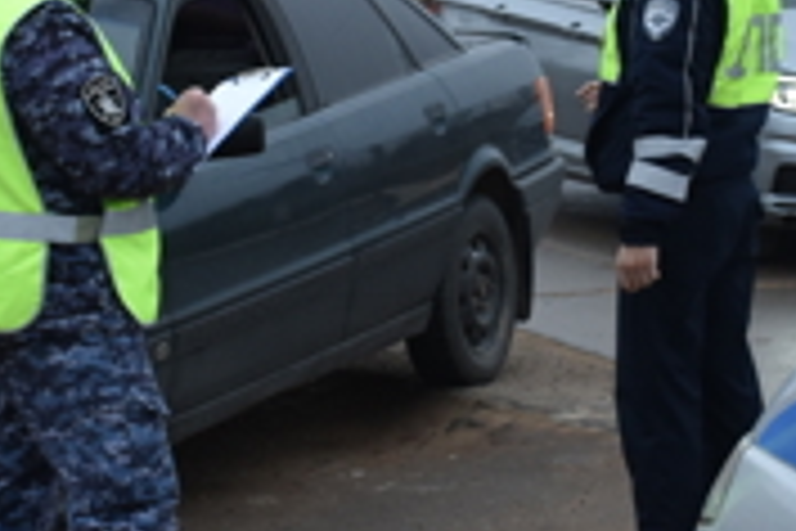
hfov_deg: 12.4
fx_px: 3648
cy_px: 126
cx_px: 558
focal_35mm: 165
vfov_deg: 8.3
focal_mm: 26
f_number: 5.6
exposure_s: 1/125
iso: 400
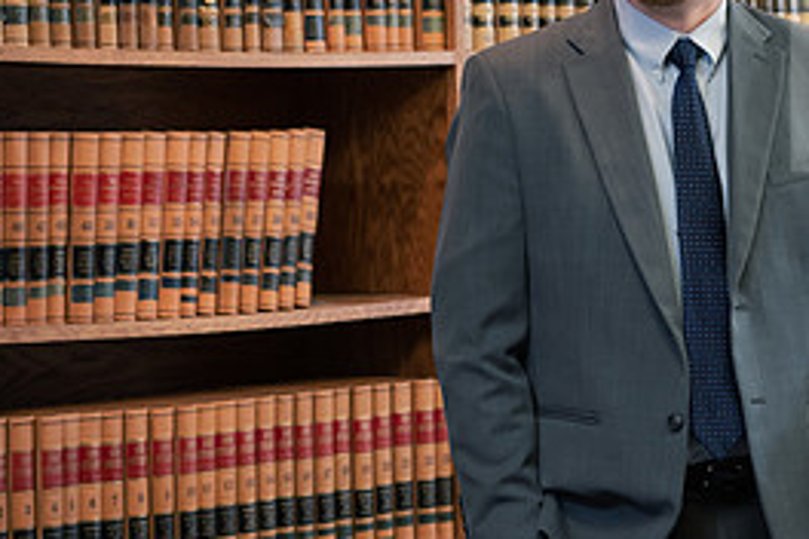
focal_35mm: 154
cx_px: 699
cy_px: 286
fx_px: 3460
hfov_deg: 13.2
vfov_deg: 8.9
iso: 1000
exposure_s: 1/125
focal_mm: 70
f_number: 3.5
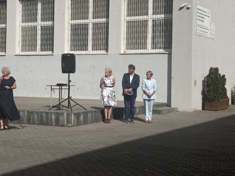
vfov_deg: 21.3
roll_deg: -1.1
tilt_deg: +1.3
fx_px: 468
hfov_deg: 28.1
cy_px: 66
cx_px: 91
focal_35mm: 69
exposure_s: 1/7042
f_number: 1.6
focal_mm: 5.96
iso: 25
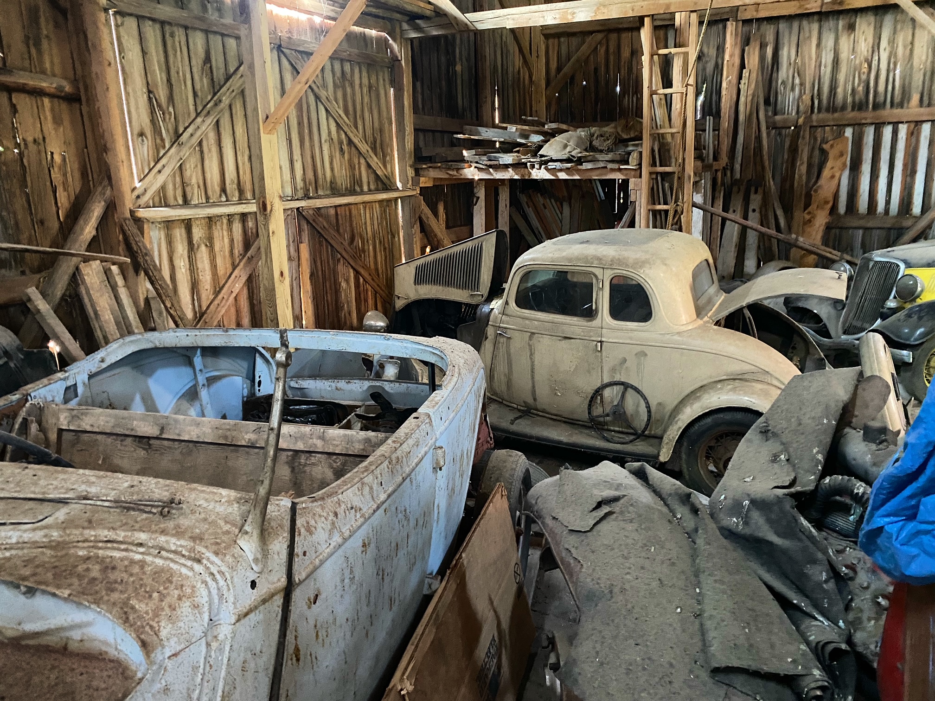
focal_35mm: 26
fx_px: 702
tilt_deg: -15.3
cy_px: 350
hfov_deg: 67.3
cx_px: 468
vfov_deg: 53.1
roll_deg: +1.5
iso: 1000
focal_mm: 4.25
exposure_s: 1/30
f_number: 1.8
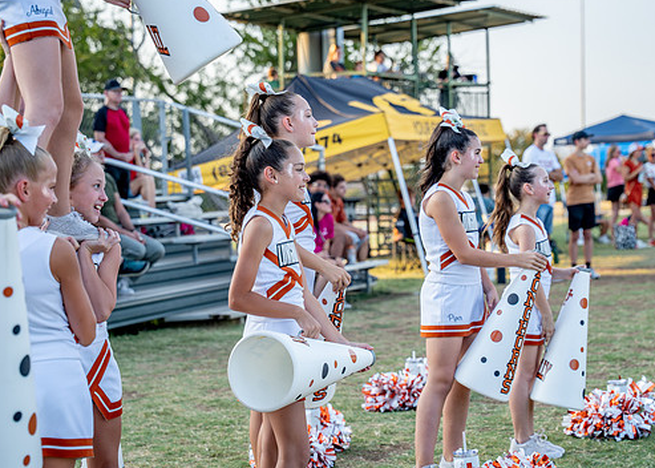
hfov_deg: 21.9
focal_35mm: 91
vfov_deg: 15.7
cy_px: 190
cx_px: 338
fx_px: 1693
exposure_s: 1/1000
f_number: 2.8
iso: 200
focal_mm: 62.3
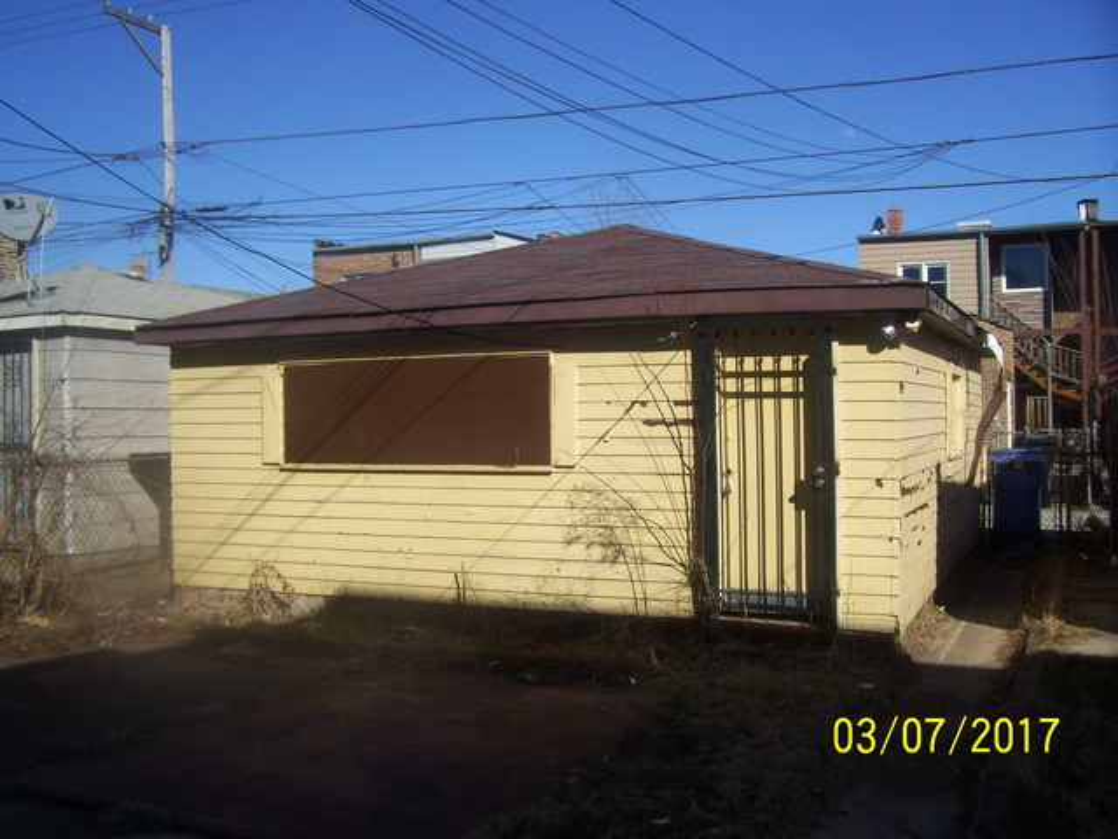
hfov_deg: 51.4
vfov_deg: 39.7
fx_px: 1163
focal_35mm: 36
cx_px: 559
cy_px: 420
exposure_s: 1/640
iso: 80
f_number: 4.8
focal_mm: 6
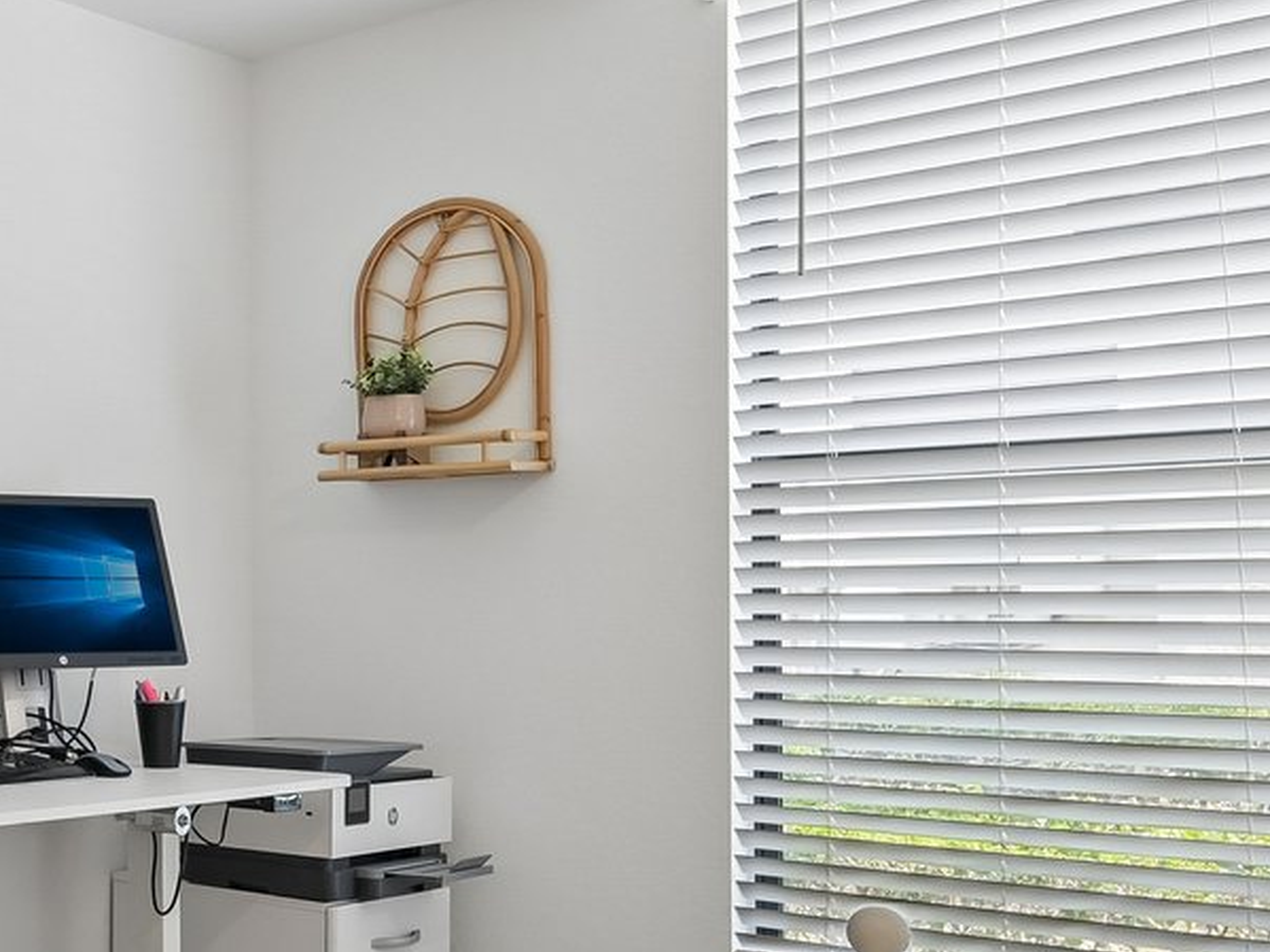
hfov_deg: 34.2
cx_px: -206
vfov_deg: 31.4
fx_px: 1687
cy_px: 586
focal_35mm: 46
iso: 400
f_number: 8
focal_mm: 14
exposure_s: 1/25
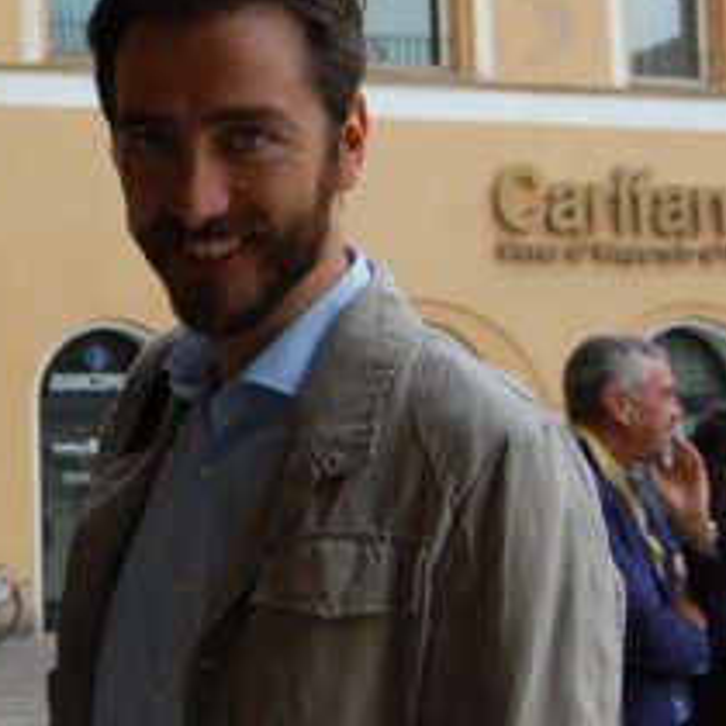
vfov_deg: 14.7
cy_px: 173
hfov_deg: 14.3
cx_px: -173
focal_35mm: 118
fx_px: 2800
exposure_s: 1/160
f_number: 6.3
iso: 200
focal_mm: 28
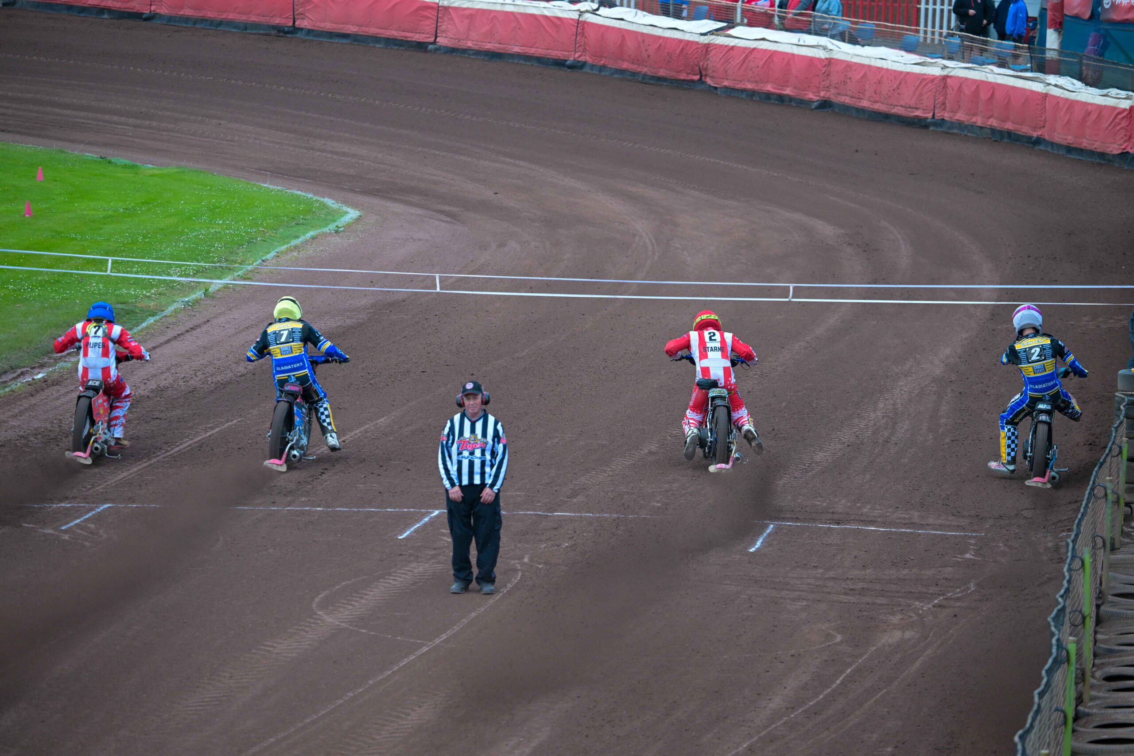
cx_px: 567
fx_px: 6615
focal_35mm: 210
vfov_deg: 6.5
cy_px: 378
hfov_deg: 9.8
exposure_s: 1/640
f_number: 5
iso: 1800
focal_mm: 210
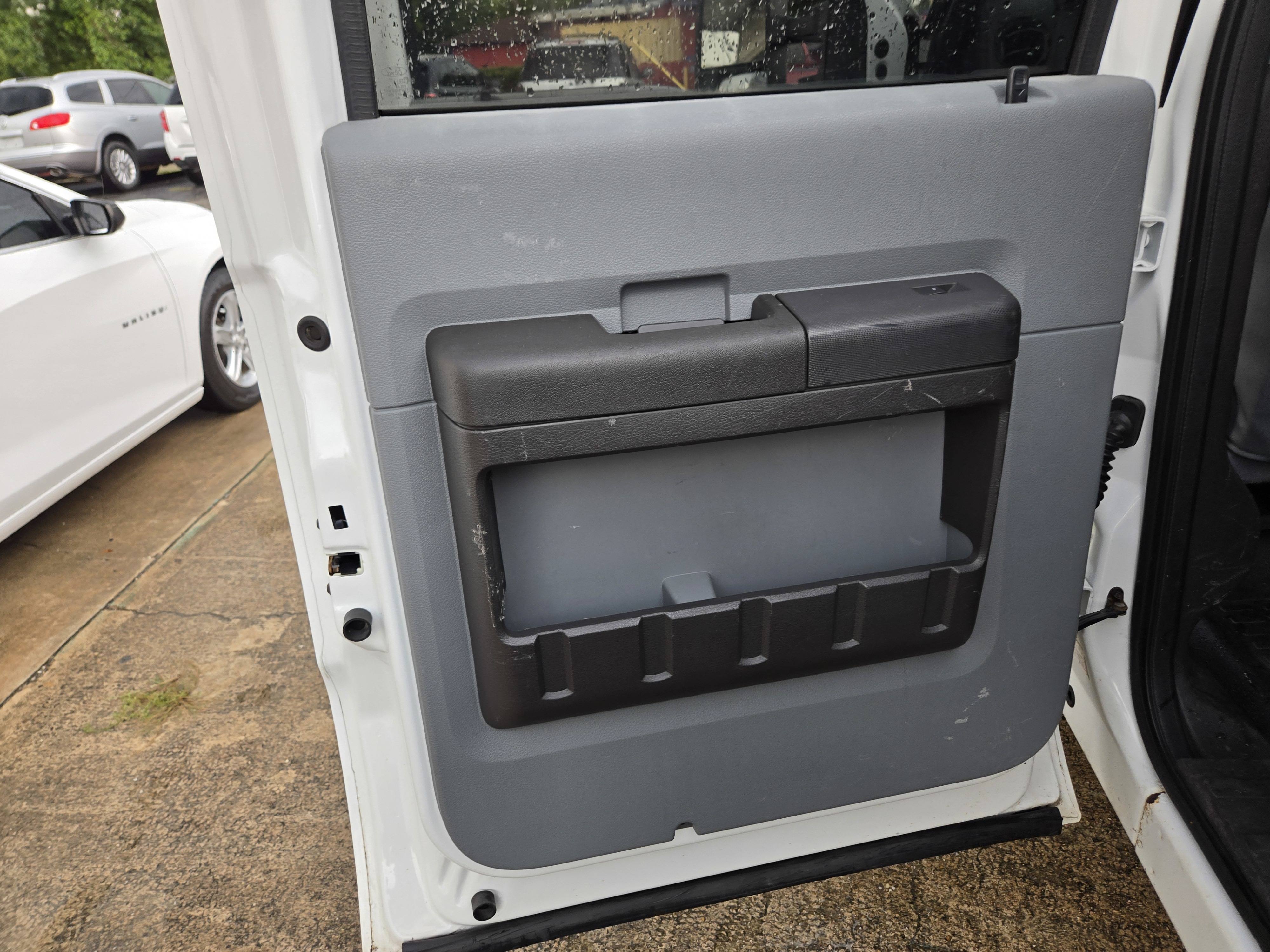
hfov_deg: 73.9
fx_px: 844
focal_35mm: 23
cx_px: 635
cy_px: 476
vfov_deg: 58.9
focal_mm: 5.4
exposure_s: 1/180
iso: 40
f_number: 1.8
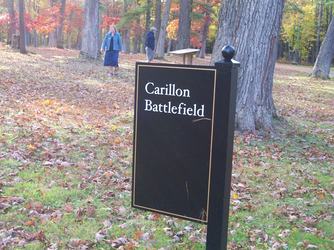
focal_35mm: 53
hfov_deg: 36.2
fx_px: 511
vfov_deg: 27.5
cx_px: 167
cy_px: 125
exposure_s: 1/70.6
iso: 200
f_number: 3.6
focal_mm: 8.8
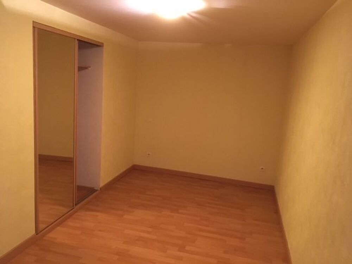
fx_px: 295
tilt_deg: -6.5
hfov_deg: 61.7
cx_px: 176
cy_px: 132
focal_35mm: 29
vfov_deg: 48.2
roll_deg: -4.0
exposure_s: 1/17
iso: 320
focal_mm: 4.15
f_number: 2.2
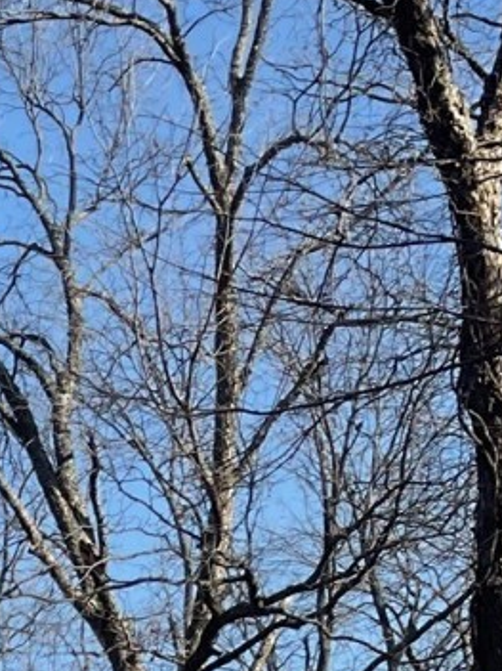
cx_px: -513
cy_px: 1277
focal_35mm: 127
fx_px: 2457
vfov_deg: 13.6
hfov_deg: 10.7
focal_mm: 3
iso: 16
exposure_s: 1/1221
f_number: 1.8
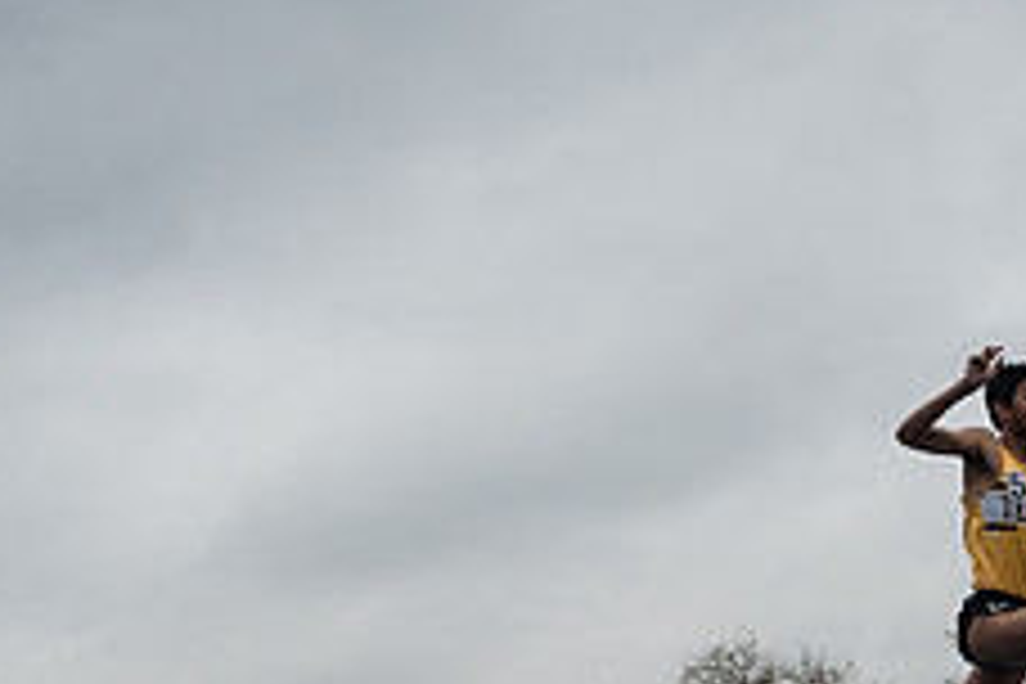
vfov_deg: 16.6
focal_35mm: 79
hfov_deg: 24.7
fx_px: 2251
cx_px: 990
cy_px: 812
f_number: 3.5
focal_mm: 31
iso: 320
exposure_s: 1/2500
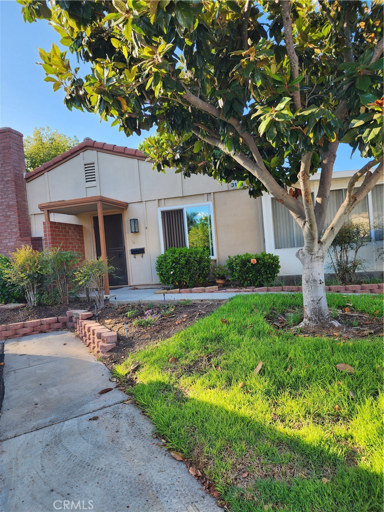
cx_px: 192
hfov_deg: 58.9
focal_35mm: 23
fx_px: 340
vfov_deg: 73.9
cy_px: 256
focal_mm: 6.4
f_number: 1.8
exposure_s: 1/180
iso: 16
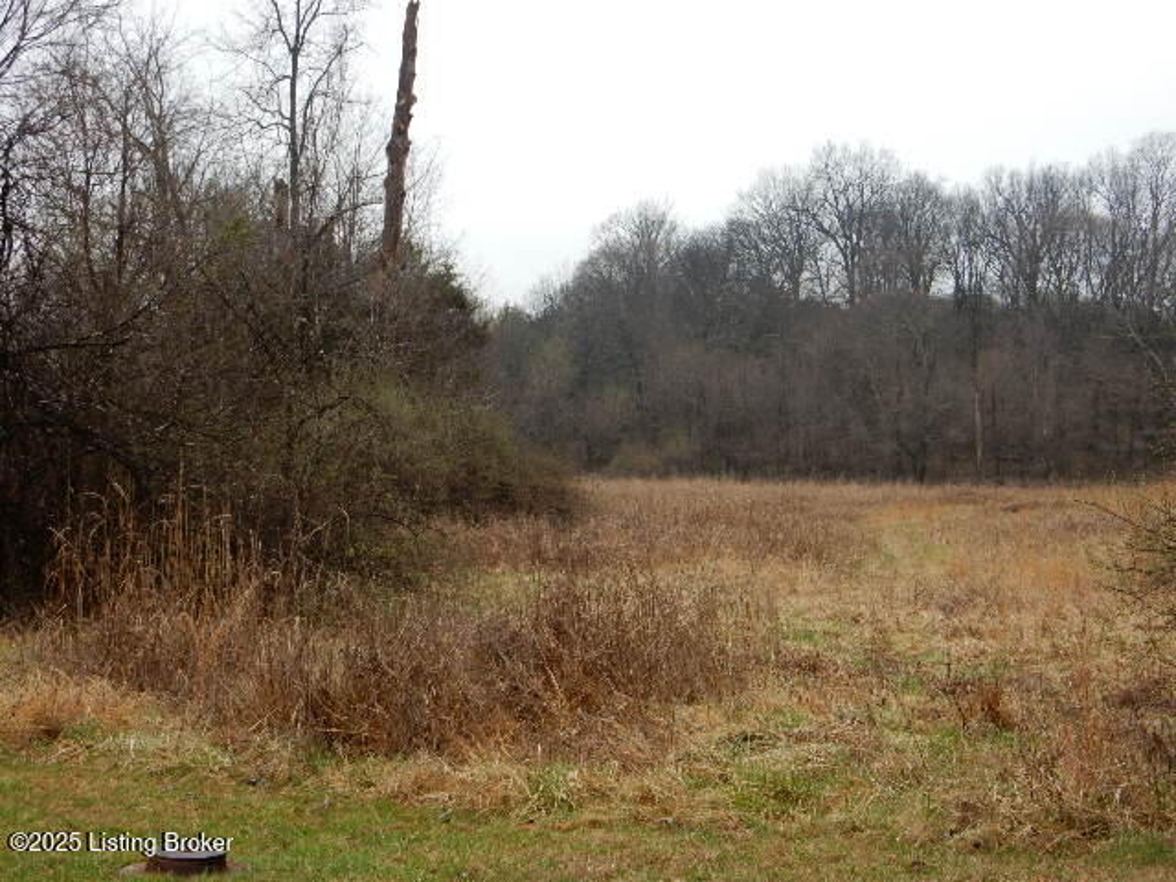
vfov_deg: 24.4
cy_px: 441
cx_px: 588
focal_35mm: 60
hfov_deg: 32.2
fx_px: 2038
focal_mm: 10.7
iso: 125
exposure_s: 1/320
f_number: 4.5
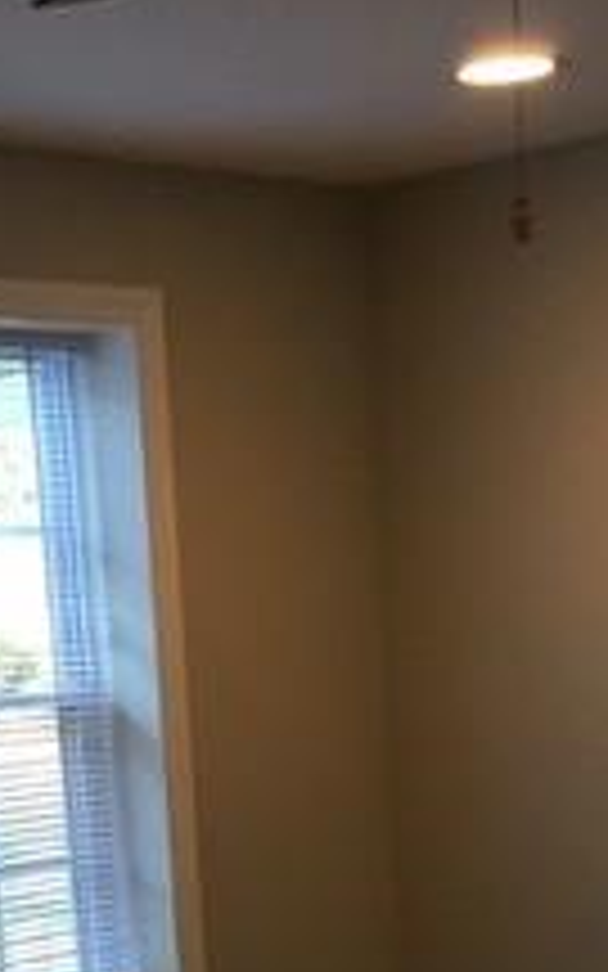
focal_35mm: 91
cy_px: 1242
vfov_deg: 20.9
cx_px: 113
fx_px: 2413
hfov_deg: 14.3
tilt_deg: -13.9
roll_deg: +4.1
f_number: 2.2
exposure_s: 1/30
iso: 40
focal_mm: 4.15
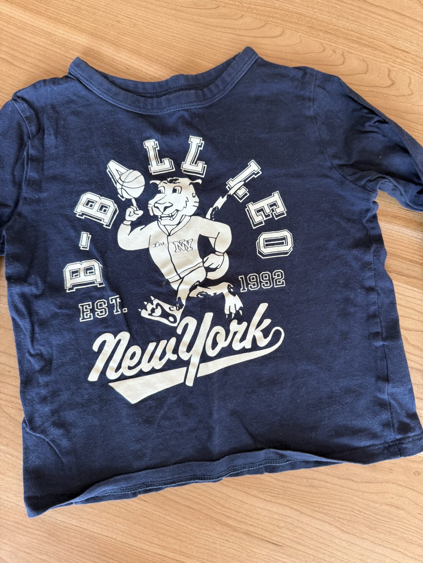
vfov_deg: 71.6
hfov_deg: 56.8
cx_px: 212
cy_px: 282
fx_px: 391
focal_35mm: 24
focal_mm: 6.76
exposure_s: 1/60
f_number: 1.78
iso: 160
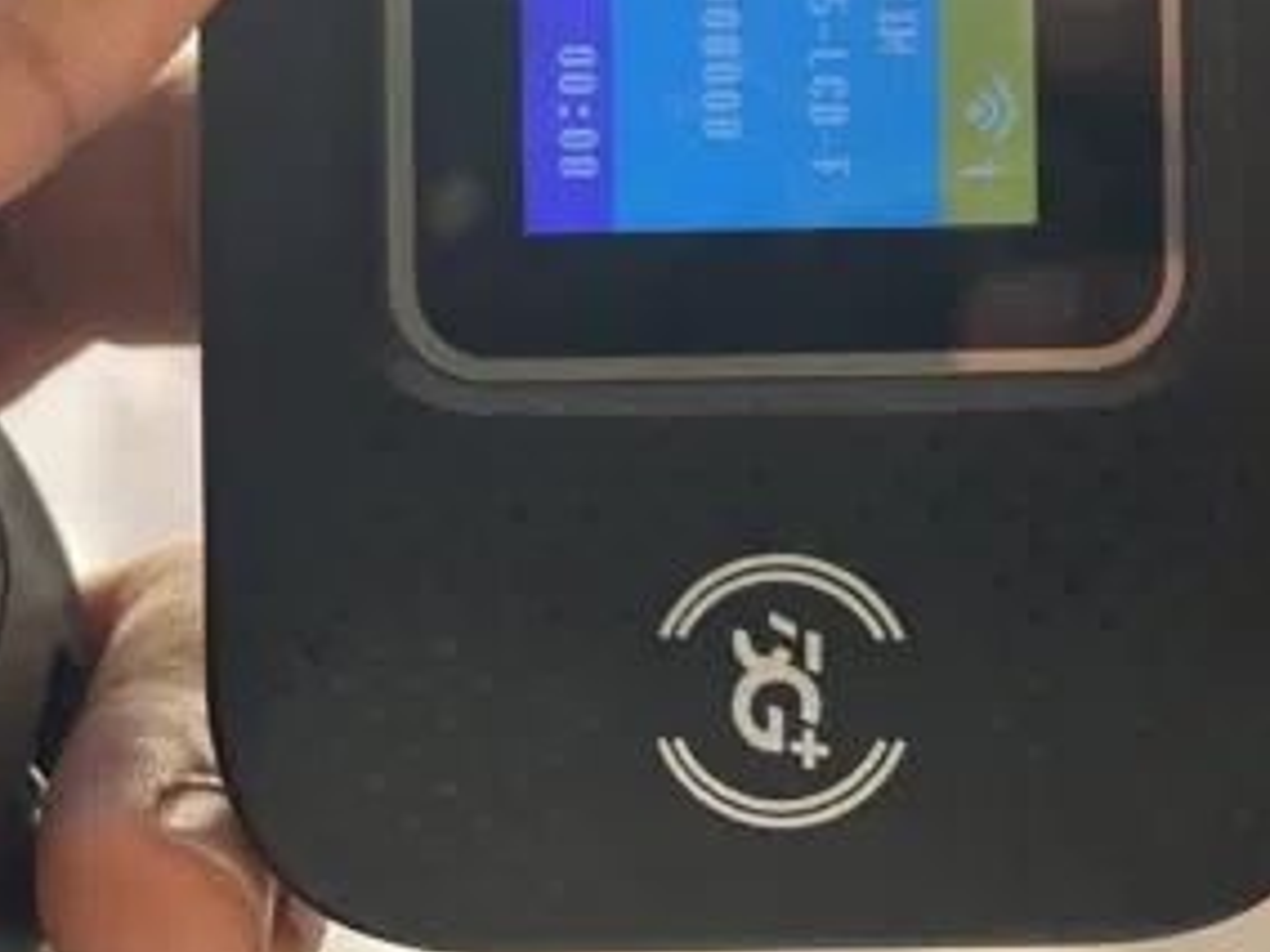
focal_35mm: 117
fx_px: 4293
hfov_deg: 16.8
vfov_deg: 12.5
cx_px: 707
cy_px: -85
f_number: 2
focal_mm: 6
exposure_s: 1/122
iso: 32
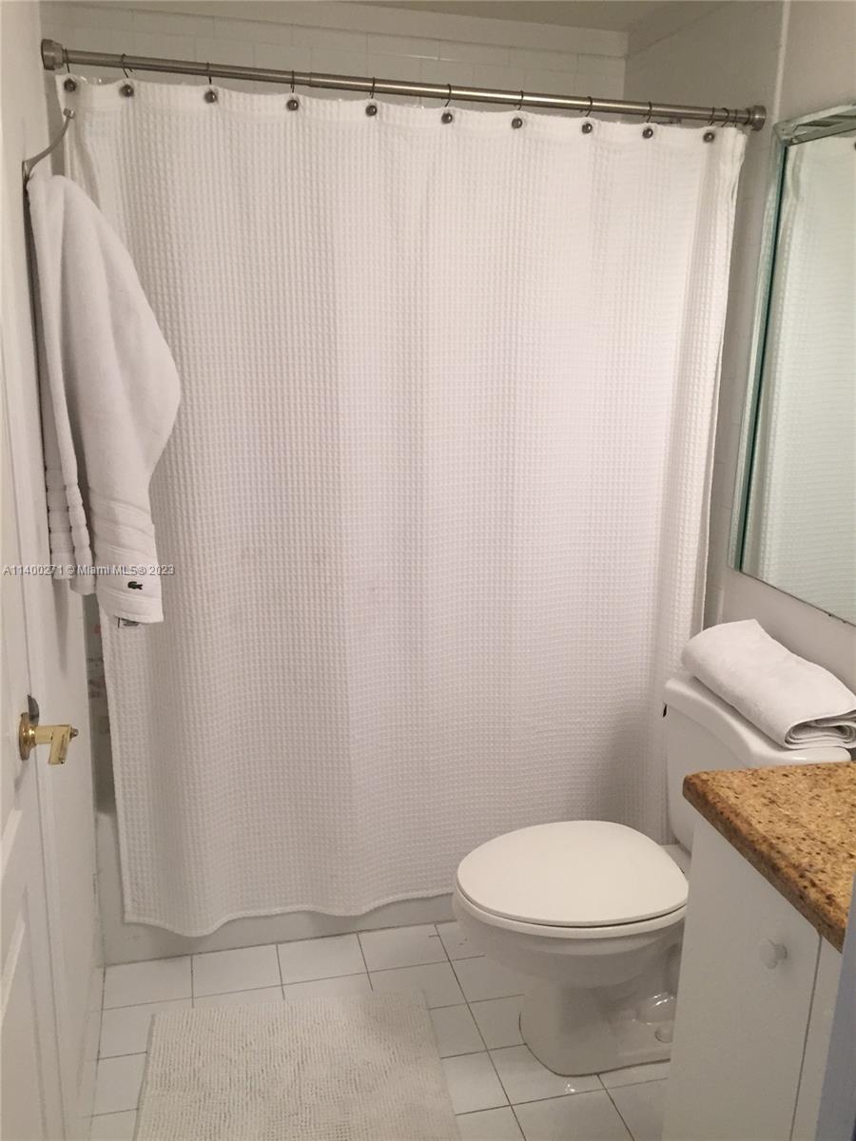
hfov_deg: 48.2
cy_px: 570
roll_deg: -1.4
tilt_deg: -15.7
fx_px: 956
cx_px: 428
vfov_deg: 61.7
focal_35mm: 29
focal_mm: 4.15
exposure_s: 1/30
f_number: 2.2
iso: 50
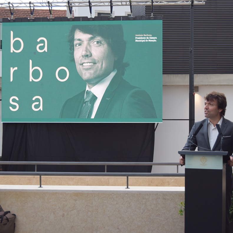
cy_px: 118
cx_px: 115
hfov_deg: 27.7
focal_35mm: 62
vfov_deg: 27.7
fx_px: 472
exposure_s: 1/100
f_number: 5
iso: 400
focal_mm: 32
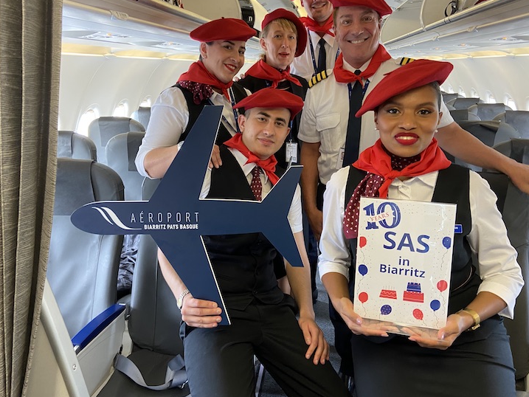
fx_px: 443
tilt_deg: -12.0
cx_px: 258
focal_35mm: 29
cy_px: 178
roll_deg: -0.3
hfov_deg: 61.6
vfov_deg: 48.2
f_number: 1.8
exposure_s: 1/57
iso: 250
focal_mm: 4.25
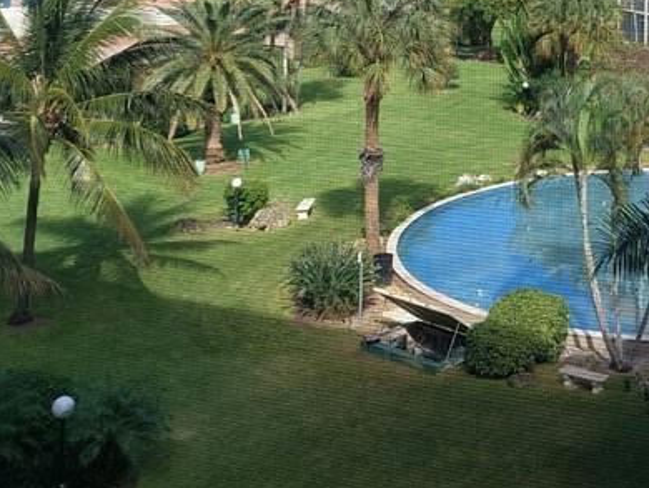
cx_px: 676
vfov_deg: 21.4
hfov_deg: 28.5
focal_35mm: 63
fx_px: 1182
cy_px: -118
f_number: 1.8
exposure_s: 1/1336
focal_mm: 5.23
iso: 40
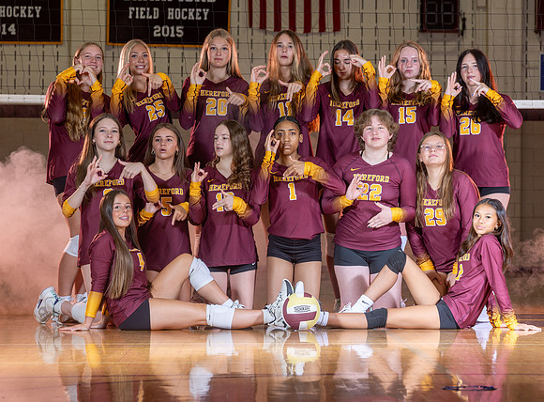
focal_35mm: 133
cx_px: 307
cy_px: 270
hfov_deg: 14.9
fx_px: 2080
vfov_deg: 11.0
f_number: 5.6
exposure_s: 1/125
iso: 100
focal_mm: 92
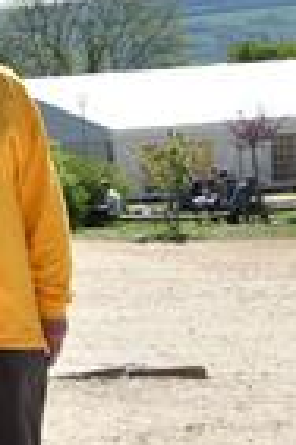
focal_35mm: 134
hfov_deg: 7.8
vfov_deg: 15.3
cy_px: 267
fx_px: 1653
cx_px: -787
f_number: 10
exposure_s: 1/400
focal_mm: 18
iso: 200
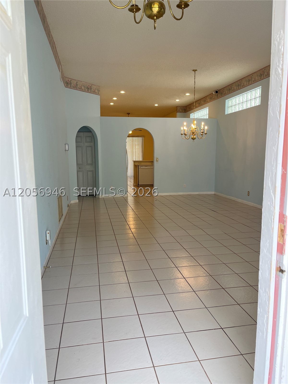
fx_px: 288
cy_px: 192
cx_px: 144
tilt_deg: -11.1
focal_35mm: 26
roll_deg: +0.4
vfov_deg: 67.3
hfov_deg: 53.1
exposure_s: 1/121
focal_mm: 5.1
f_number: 1.6
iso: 64
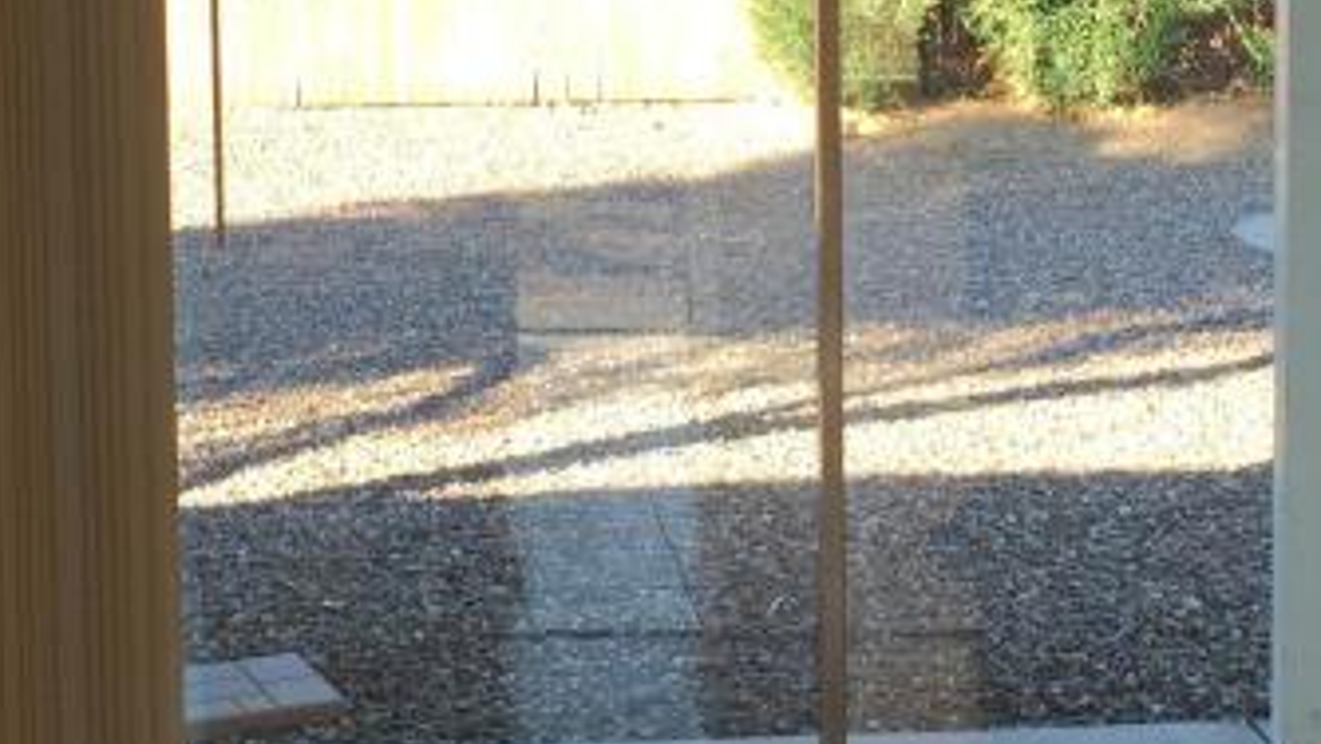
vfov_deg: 12.4
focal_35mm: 97
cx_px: 862
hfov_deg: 21.9
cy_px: 170
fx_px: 3398
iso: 32
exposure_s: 1/194
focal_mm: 4.15
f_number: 2.2
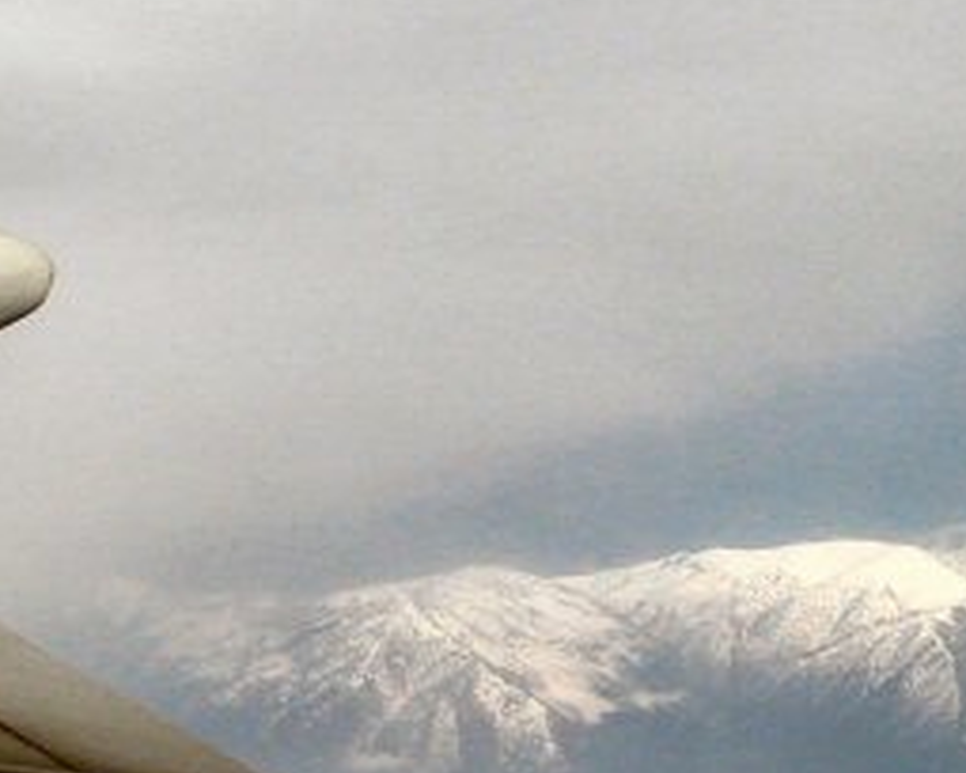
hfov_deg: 8.0
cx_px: 837
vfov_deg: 6.4
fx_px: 6862
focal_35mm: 240
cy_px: 515
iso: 100
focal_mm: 14.9
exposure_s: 1/545
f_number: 4.6
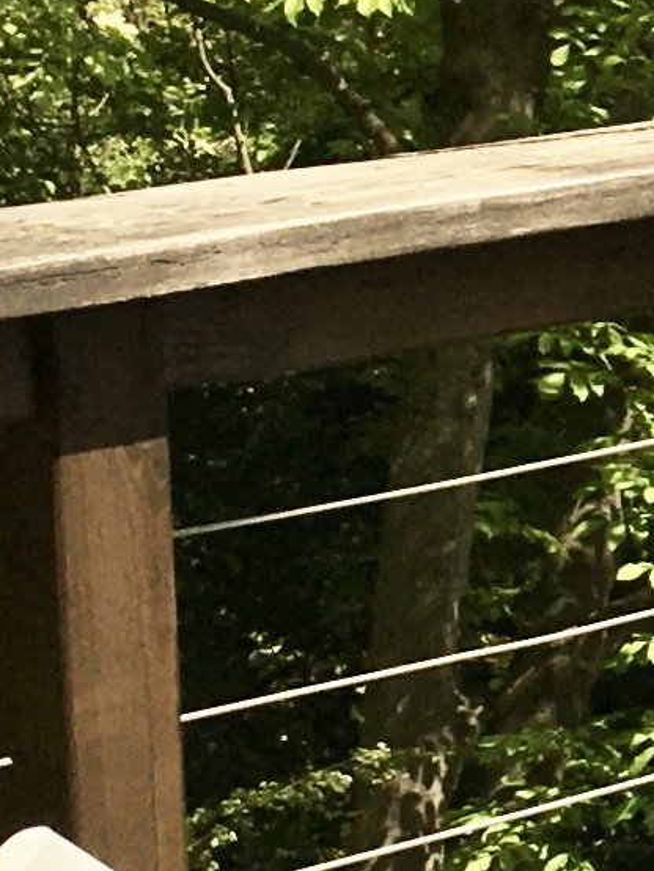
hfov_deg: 6.4
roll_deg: +0.8
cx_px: 1987
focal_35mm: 211
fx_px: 5311
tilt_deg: -6.8
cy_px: 204
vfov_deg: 9.4
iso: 25
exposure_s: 1/1672
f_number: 2.2
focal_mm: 4.15
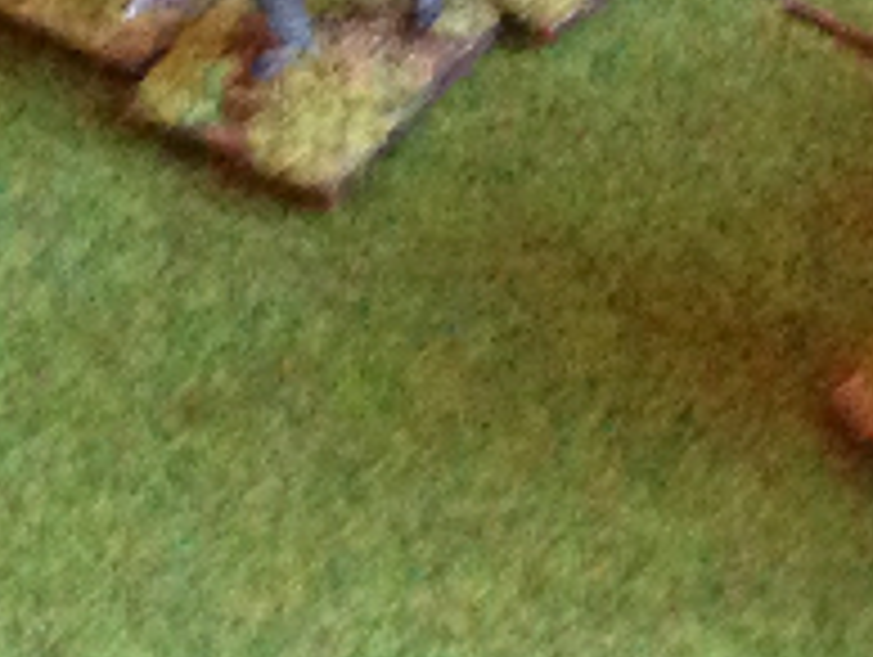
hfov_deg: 9.1
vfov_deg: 6.9
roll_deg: +1.1
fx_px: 5151
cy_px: -932
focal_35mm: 204
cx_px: 1782
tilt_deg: -38.5
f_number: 2.4
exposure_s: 1/20
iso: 400
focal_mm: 4.12
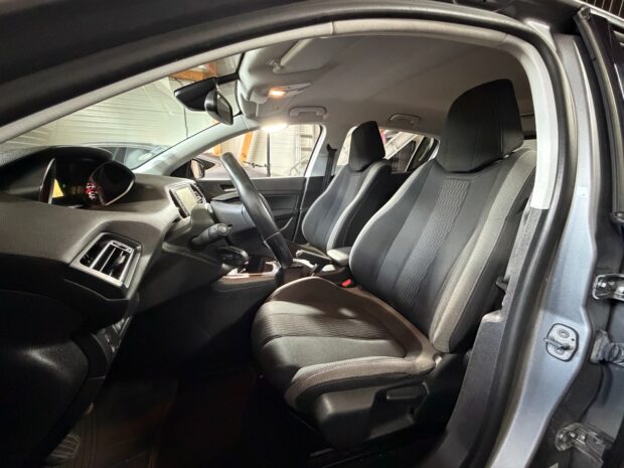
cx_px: 312
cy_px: 234
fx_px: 252
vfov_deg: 85.7
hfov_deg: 102.1
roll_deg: -1.7
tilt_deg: -14.4
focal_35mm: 14
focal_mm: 2.22
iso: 1250
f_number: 2.2
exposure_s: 1/50
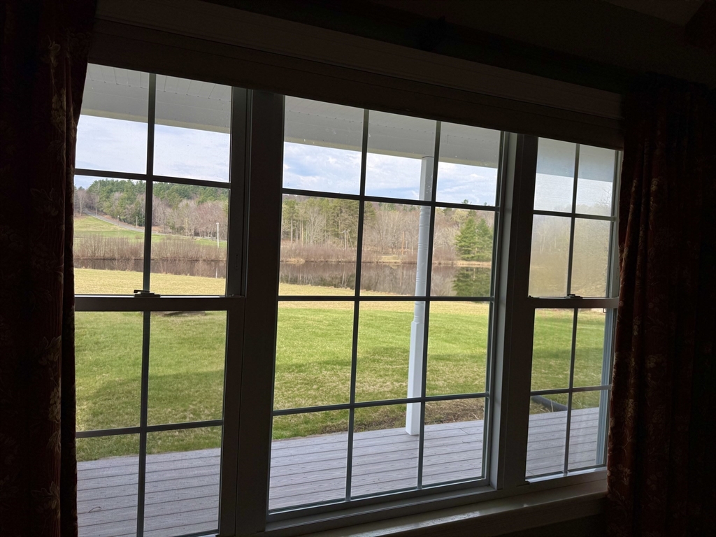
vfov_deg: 56.8
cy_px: 268
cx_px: 358
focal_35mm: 24
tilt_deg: -3.1
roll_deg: -2.7
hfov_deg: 71.6
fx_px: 496
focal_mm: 6.76
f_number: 1.78
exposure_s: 1/2053
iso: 80
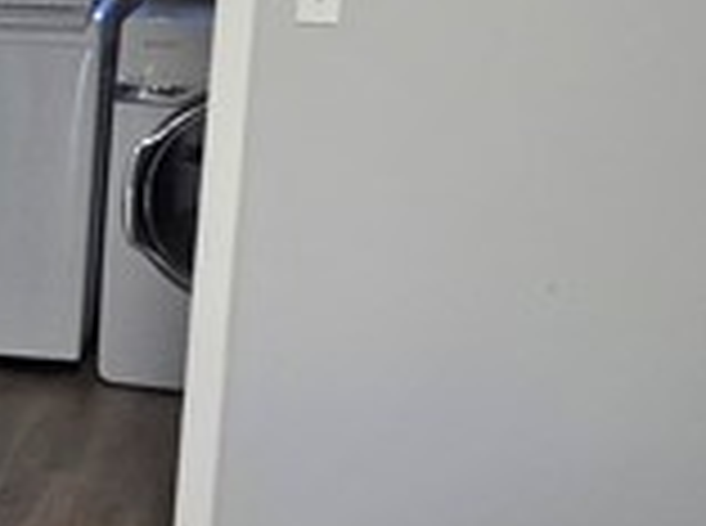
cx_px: -202
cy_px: 495
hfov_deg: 21.0
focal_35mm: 85
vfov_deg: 17.0
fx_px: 1730
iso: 250
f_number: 1.9
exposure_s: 1/120
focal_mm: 2.2
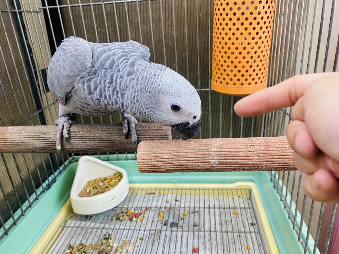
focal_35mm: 26
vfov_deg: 53.1
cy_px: 127
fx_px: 255
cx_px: 170
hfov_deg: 67.3
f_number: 1.8
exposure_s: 1/50
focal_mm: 4.25
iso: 100
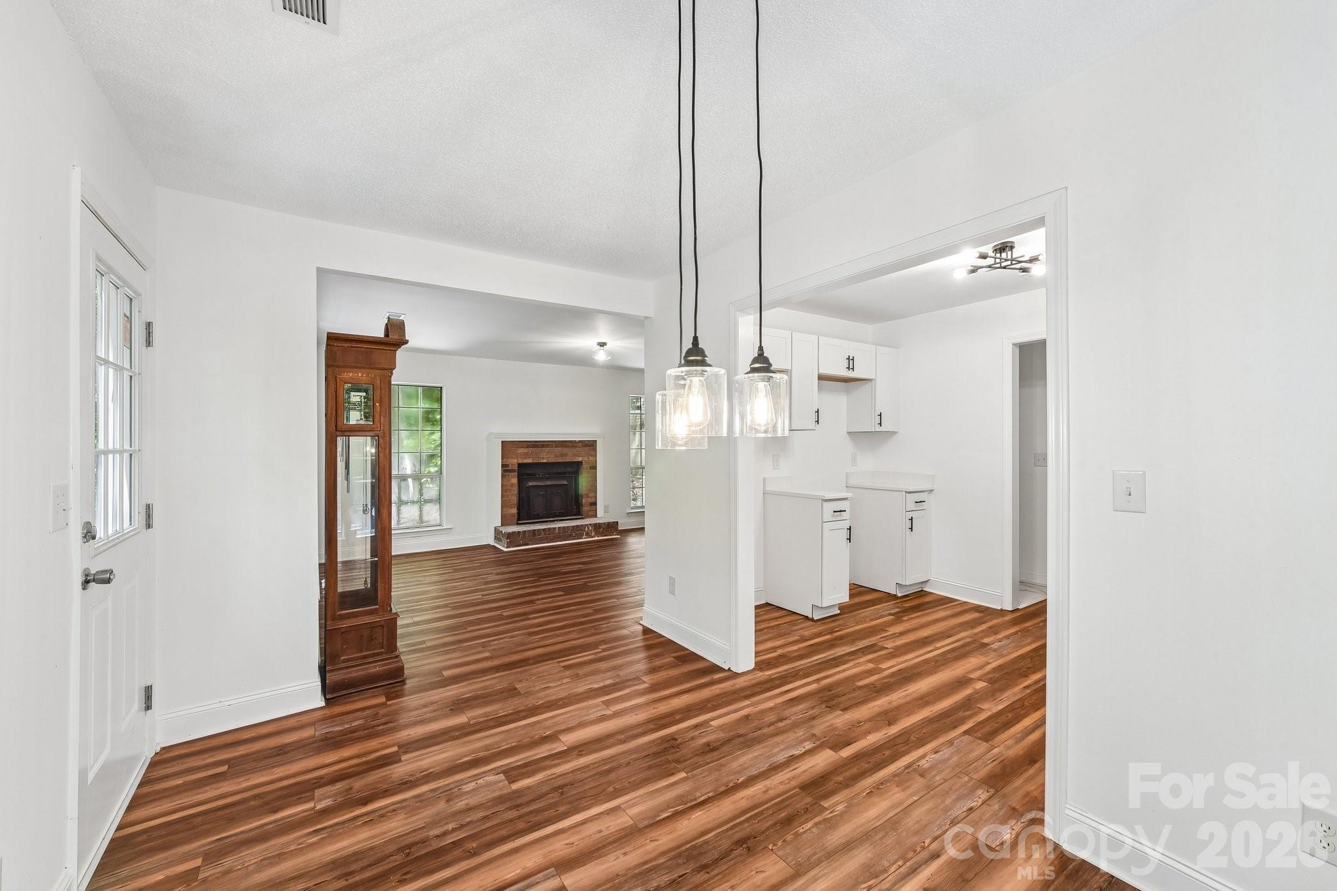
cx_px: 668
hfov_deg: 104.3
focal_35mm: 14
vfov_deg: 81.2
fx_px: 520
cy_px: 446
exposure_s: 1/6
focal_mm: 14
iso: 200
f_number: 11
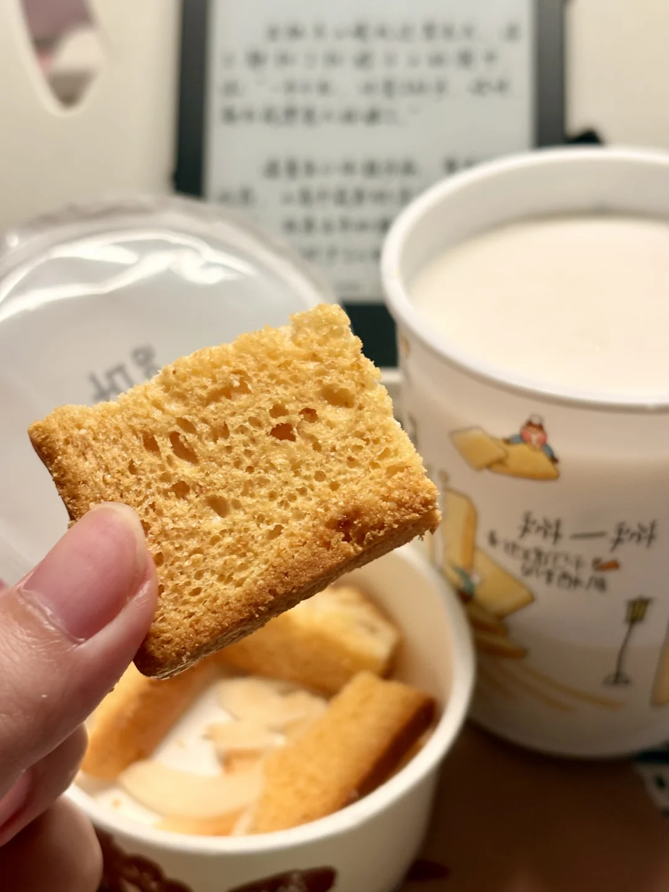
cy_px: 446
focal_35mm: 52
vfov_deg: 36.8
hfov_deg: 28.0
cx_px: 334
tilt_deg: -38.5
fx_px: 1340
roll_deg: +3.2
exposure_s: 1/33
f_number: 1.6
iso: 125
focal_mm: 5.96
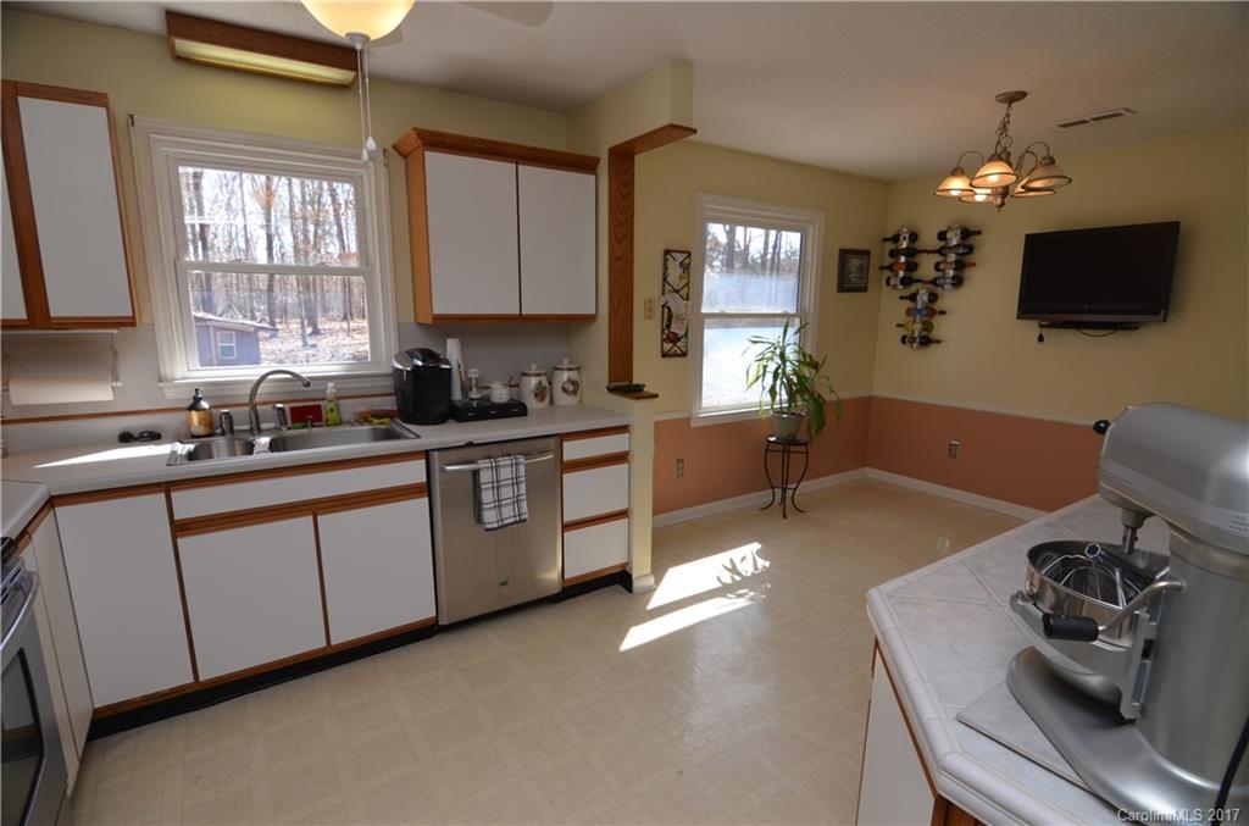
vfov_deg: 71.7
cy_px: 413
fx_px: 571
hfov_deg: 95.1
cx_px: 624
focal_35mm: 16
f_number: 5.6
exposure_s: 1/125
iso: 200
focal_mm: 11
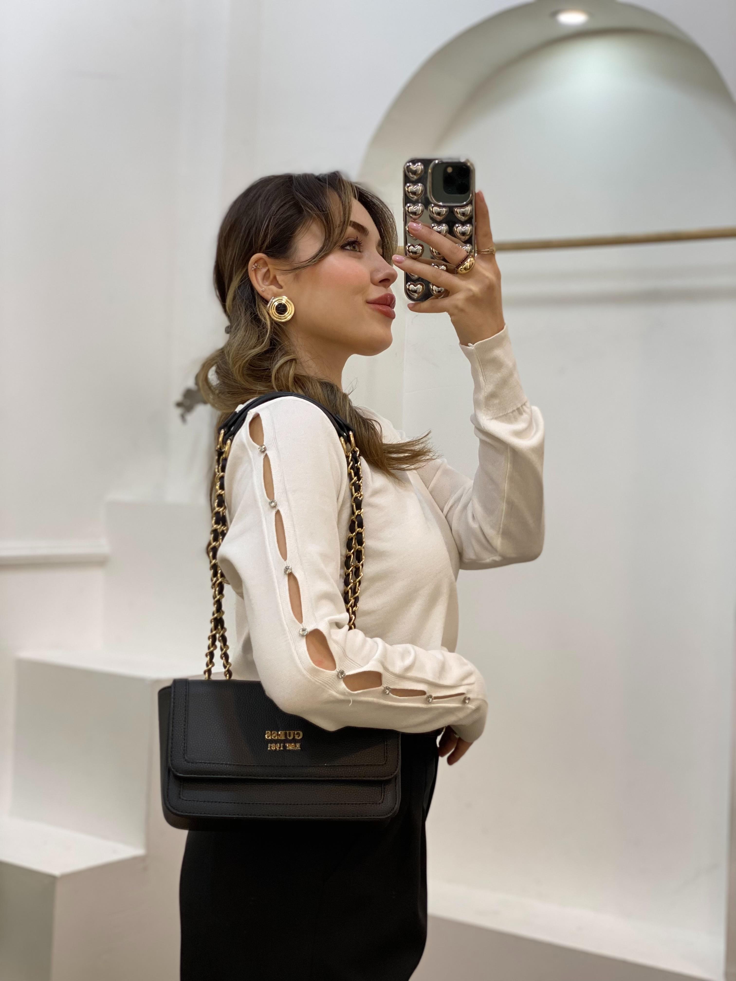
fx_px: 1474
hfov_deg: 28.0
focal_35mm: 52
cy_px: 490
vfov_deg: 36.8
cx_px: 368
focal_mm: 6
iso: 80
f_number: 2
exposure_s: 1/100
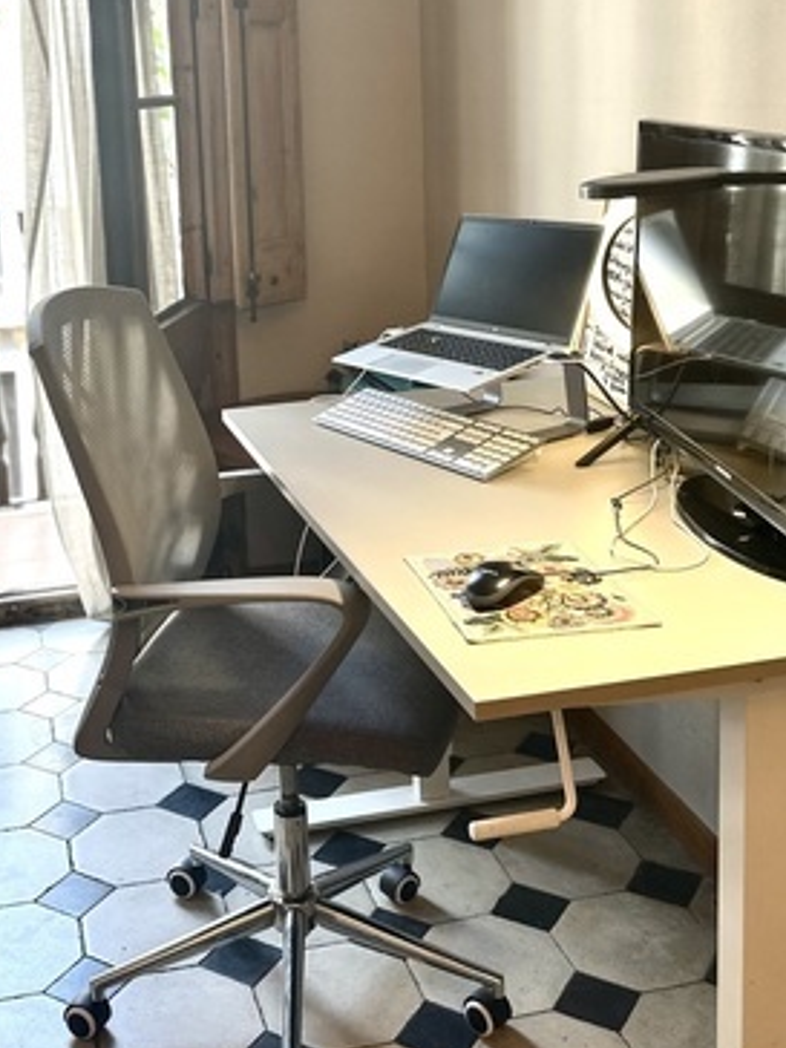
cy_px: 298
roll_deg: +1.3
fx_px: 1332
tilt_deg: -8.9
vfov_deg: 42.0
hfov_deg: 32.6
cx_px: 268
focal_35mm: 44
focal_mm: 6.86
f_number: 1.78
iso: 64
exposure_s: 1/100
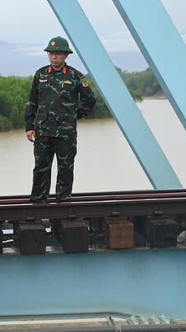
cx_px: -115
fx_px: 1151
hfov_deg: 9.0
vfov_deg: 16.4
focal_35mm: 131
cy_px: 204
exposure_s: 1/125
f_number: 5.6
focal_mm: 60
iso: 125
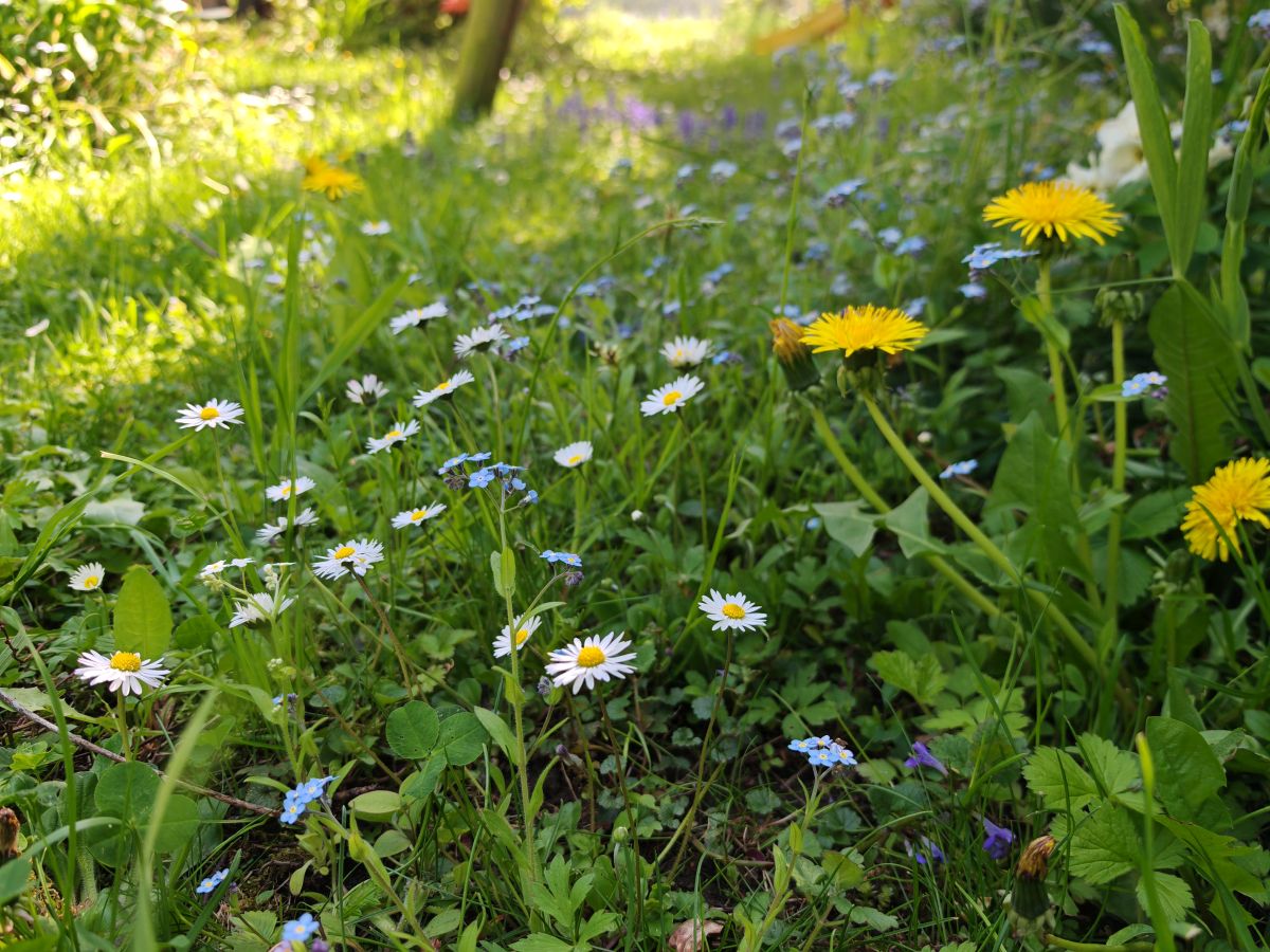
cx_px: 635
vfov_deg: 51.4
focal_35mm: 27
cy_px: 476
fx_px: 991
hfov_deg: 65.3
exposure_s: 1/220
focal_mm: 6.83
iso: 50
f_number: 2
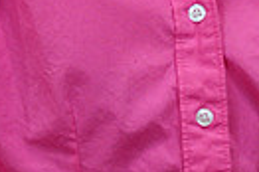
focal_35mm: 545
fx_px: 3916
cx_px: 181
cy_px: -354
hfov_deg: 3.8
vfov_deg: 2.5
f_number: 4
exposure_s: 1/125
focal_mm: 82
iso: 640
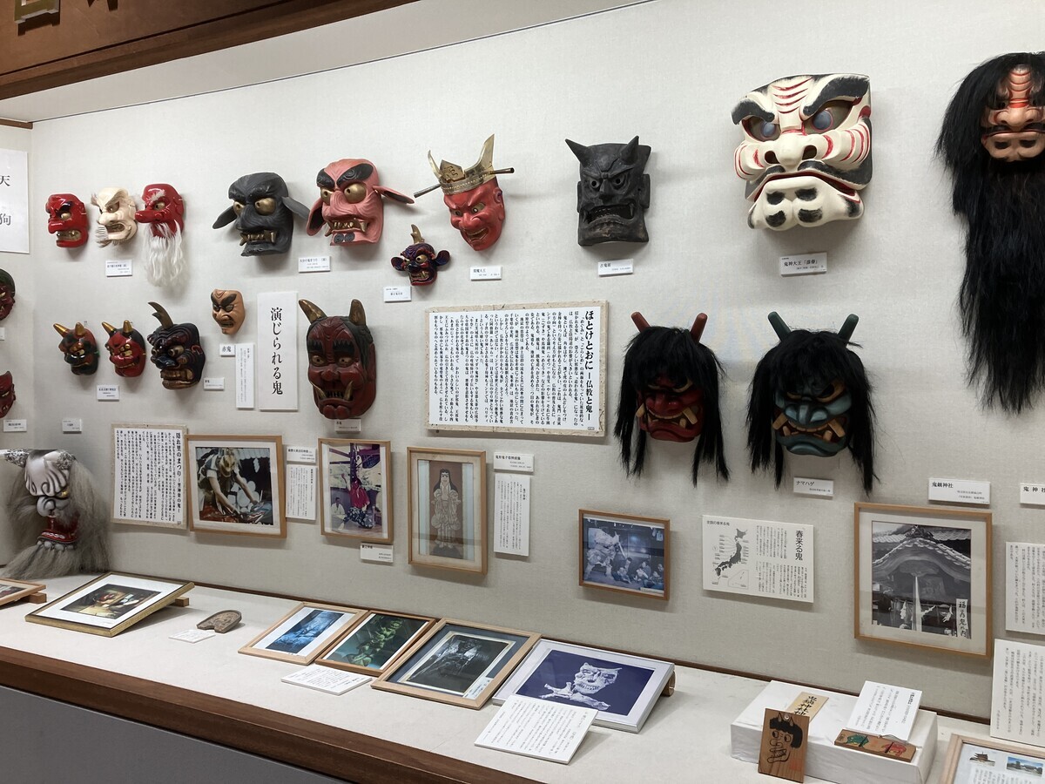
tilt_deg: -0.3
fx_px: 845
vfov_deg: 49.7
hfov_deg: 63.4
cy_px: 392
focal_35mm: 28
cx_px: 522
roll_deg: -0.7
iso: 80
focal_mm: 3.99
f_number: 1.8
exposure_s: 1/120
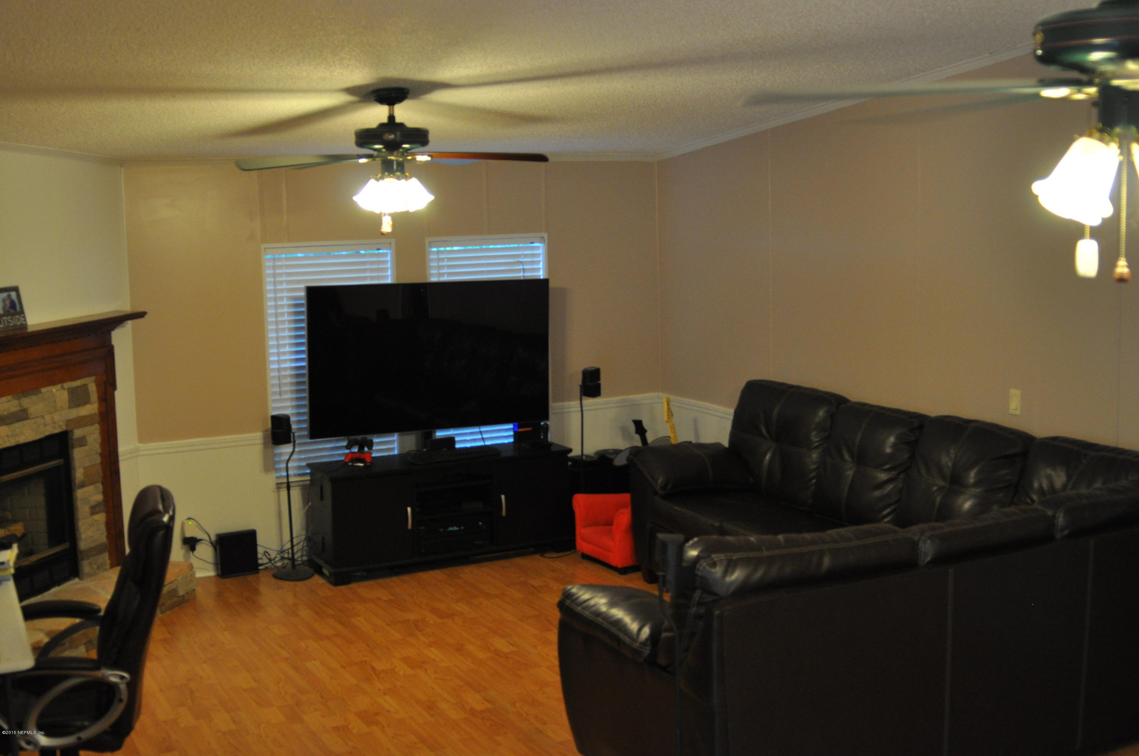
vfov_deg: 31.8
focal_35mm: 42
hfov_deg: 46.5
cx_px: 570
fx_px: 1327
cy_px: 378
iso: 800
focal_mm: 28
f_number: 3.5
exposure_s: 1/50
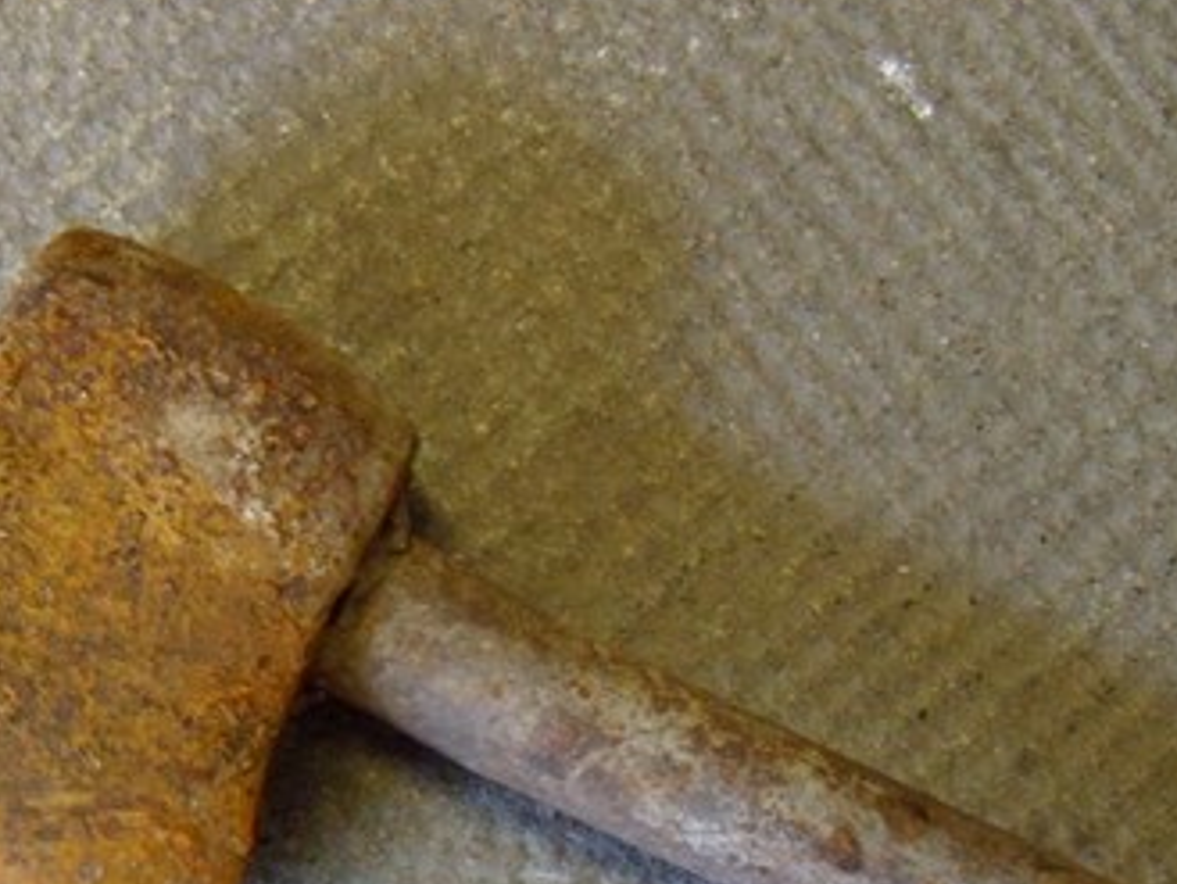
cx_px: 222
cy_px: 633
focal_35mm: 70
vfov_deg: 20.9
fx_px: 2381
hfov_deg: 27.2
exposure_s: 1/15
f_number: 3.6
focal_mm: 6.4
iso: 400
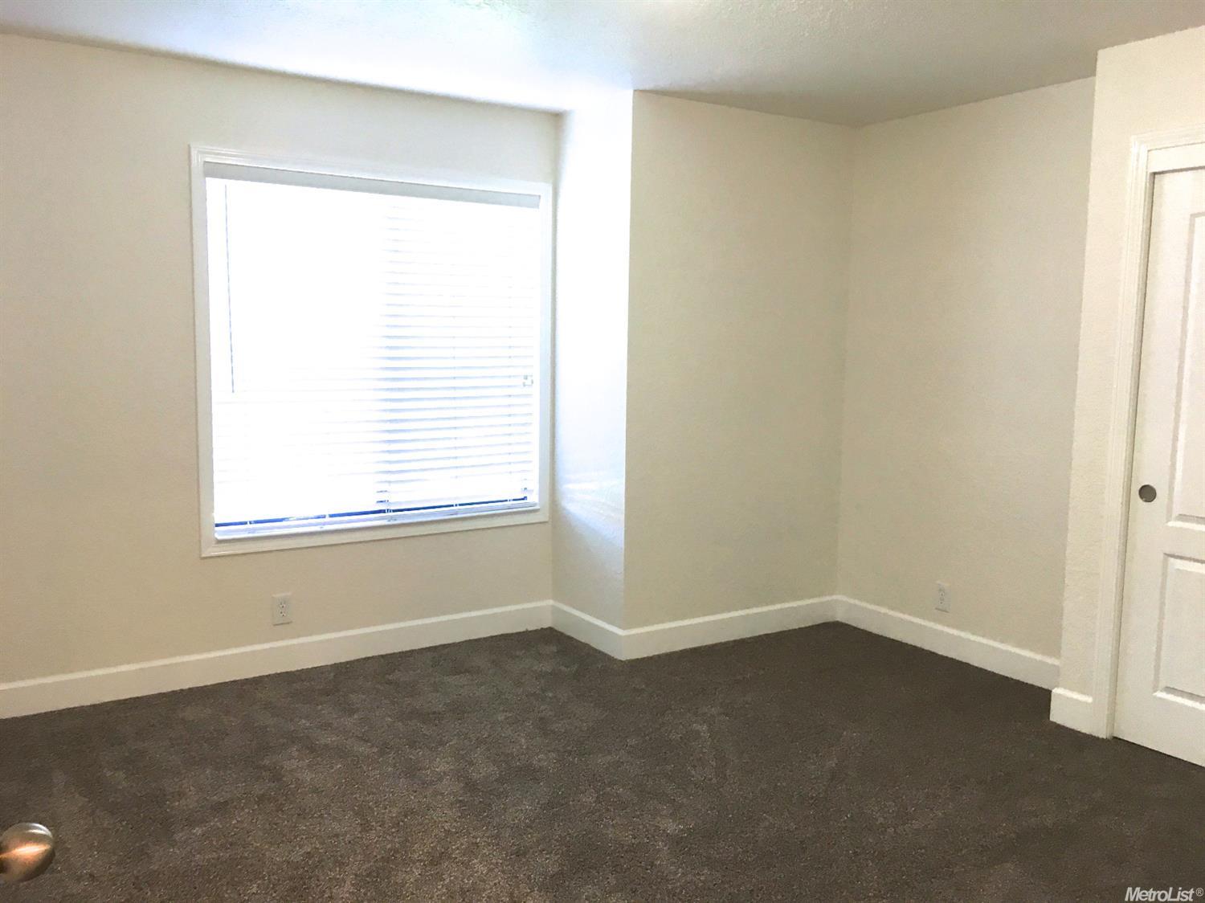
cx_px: 602
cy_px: 452
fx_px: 1009
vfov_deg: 48.2
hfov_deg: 61.7
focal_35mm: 29
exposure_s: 1/30
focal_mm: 4.15
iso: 50
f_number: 2.2
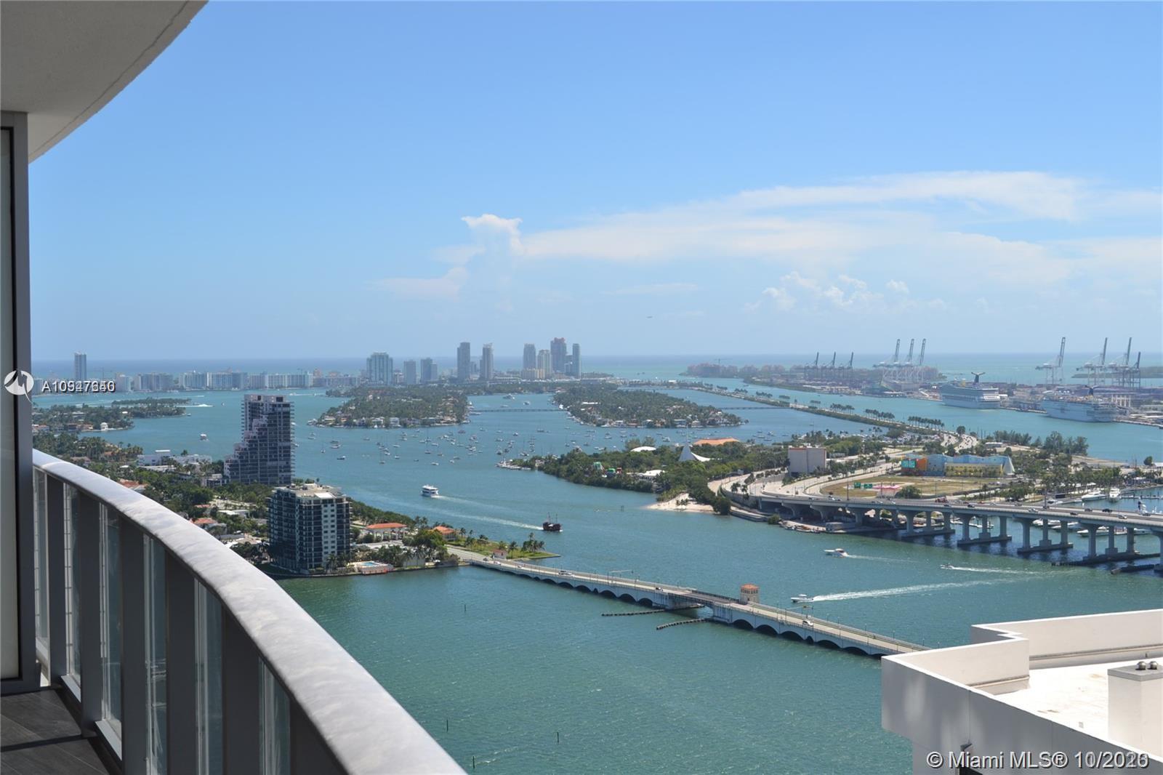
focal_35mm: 48
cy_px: 388
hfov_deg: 41.1
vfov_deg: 28.1
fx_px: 1550
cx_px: 582
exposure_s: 1/250
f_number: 8
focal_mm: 32
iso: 100
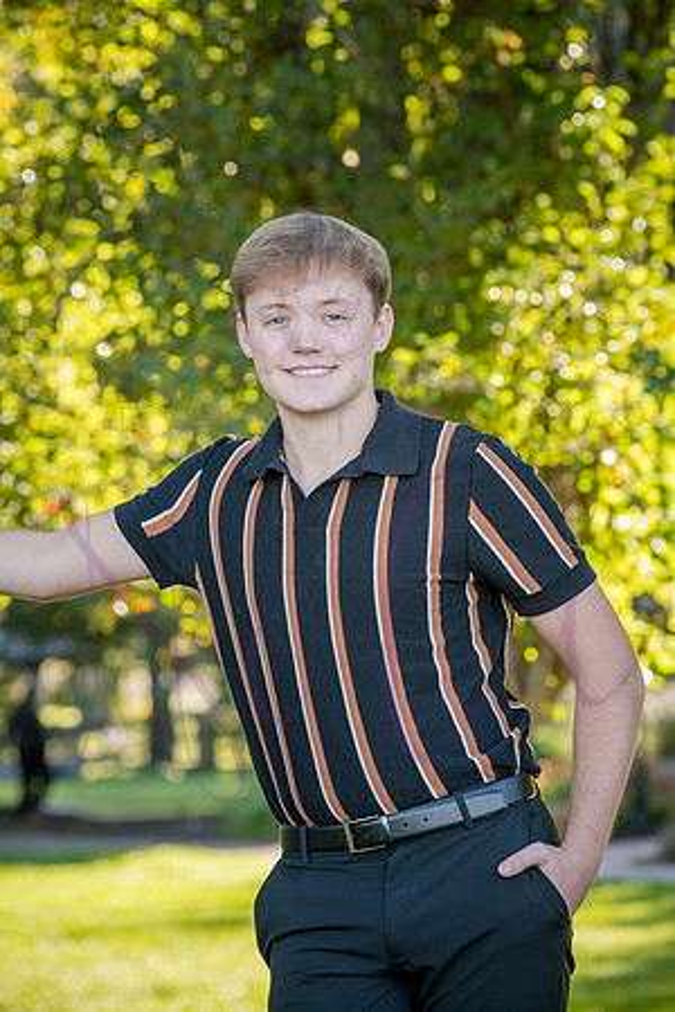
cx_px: 338
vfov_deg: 13.2
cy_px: 506
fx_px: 4359
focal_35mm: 155
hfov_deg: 8.9
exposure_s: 1/320
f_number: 7.1
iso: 800
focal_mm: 155
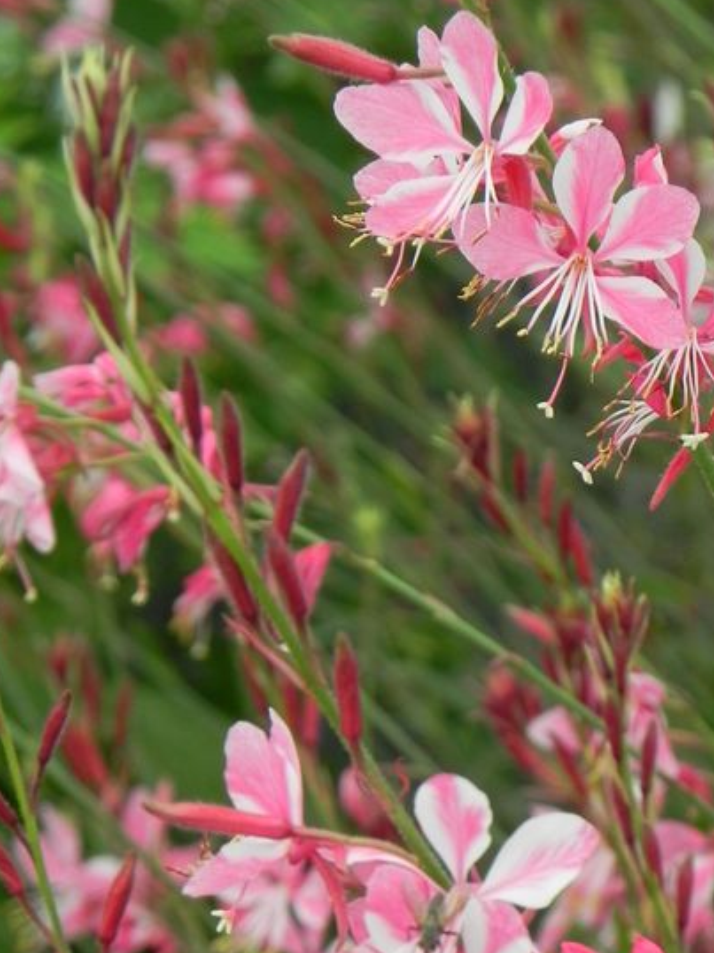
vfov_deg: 8.2
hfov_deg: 6.2
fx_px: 6633
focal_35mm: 241
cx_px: 407
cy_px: 632
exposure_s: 1/200
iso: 160
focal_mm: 28.8
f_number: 5
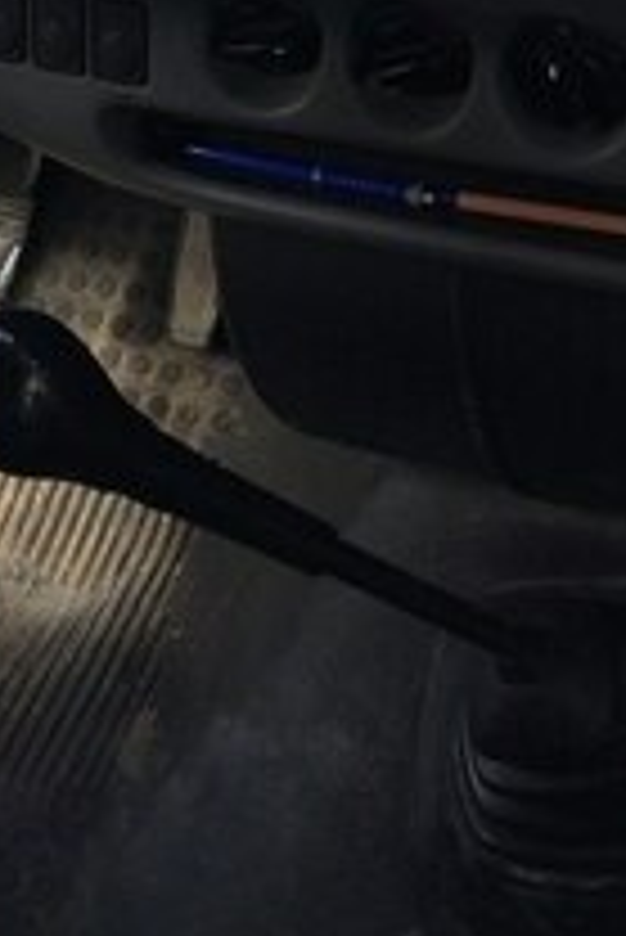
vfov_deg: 25.6
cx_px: 203
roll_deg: +14.9
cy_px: -144
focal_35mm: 72
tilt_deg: -31.3
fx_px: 1875
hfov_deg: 18.9
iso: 32
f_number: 2.2
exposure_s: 1/279
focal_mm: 4.15
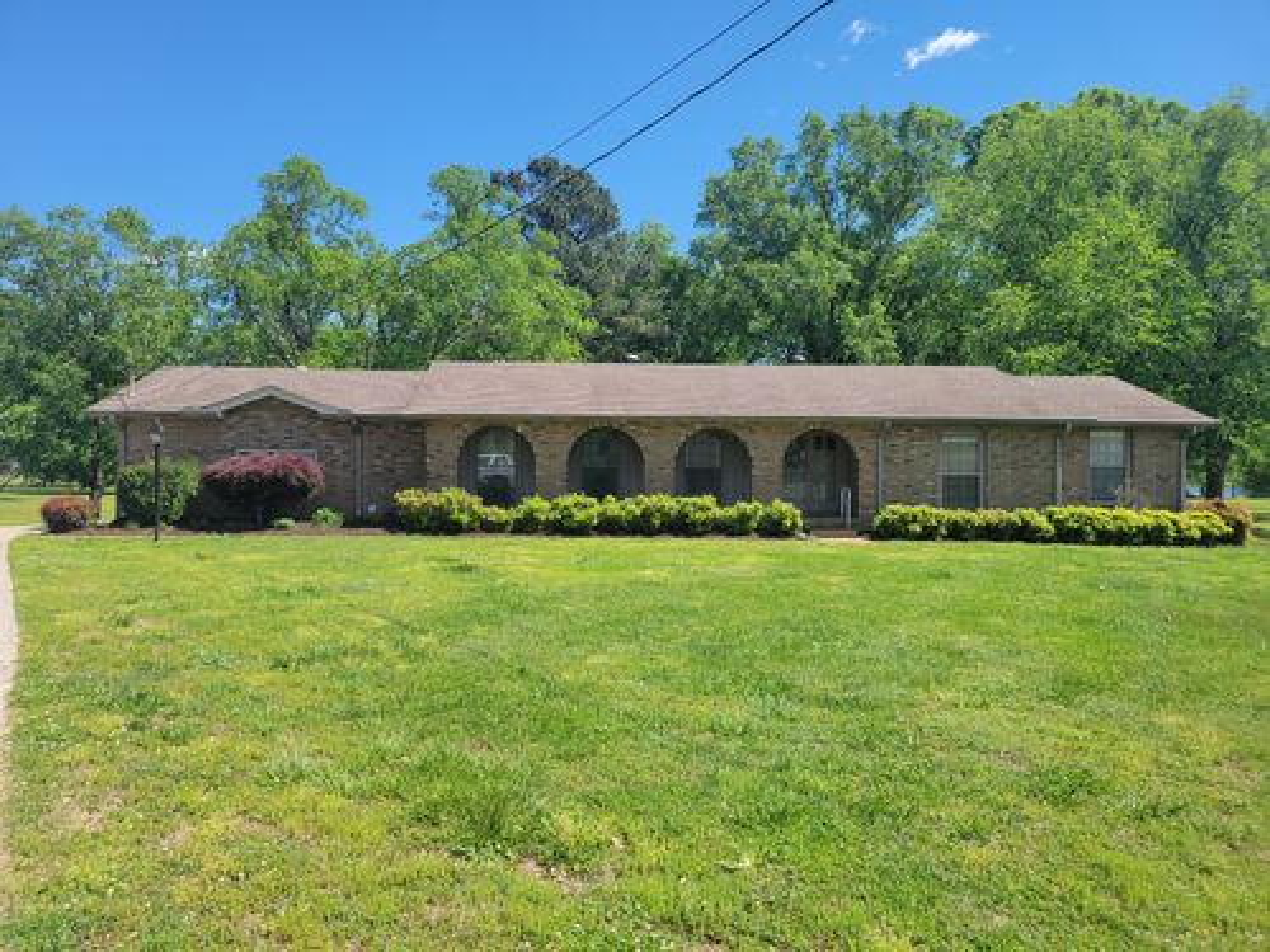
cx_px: 635
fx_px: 954
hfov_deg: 67.3
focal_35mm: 26
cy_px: 476
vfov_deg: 53.1
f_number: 1.8
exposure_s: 1/1756
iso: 40
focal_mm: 5.4
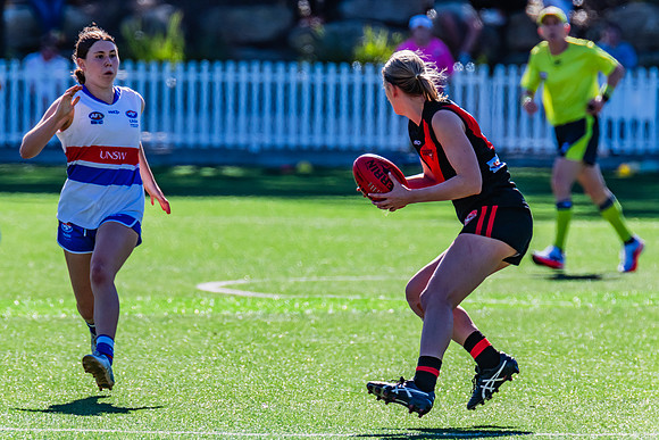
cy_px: 189
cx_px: 283
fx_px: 12926
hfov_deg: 2.9
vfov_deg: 1.9
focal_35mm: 706
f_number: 10
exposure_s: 1/1250
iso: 800
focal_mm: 600
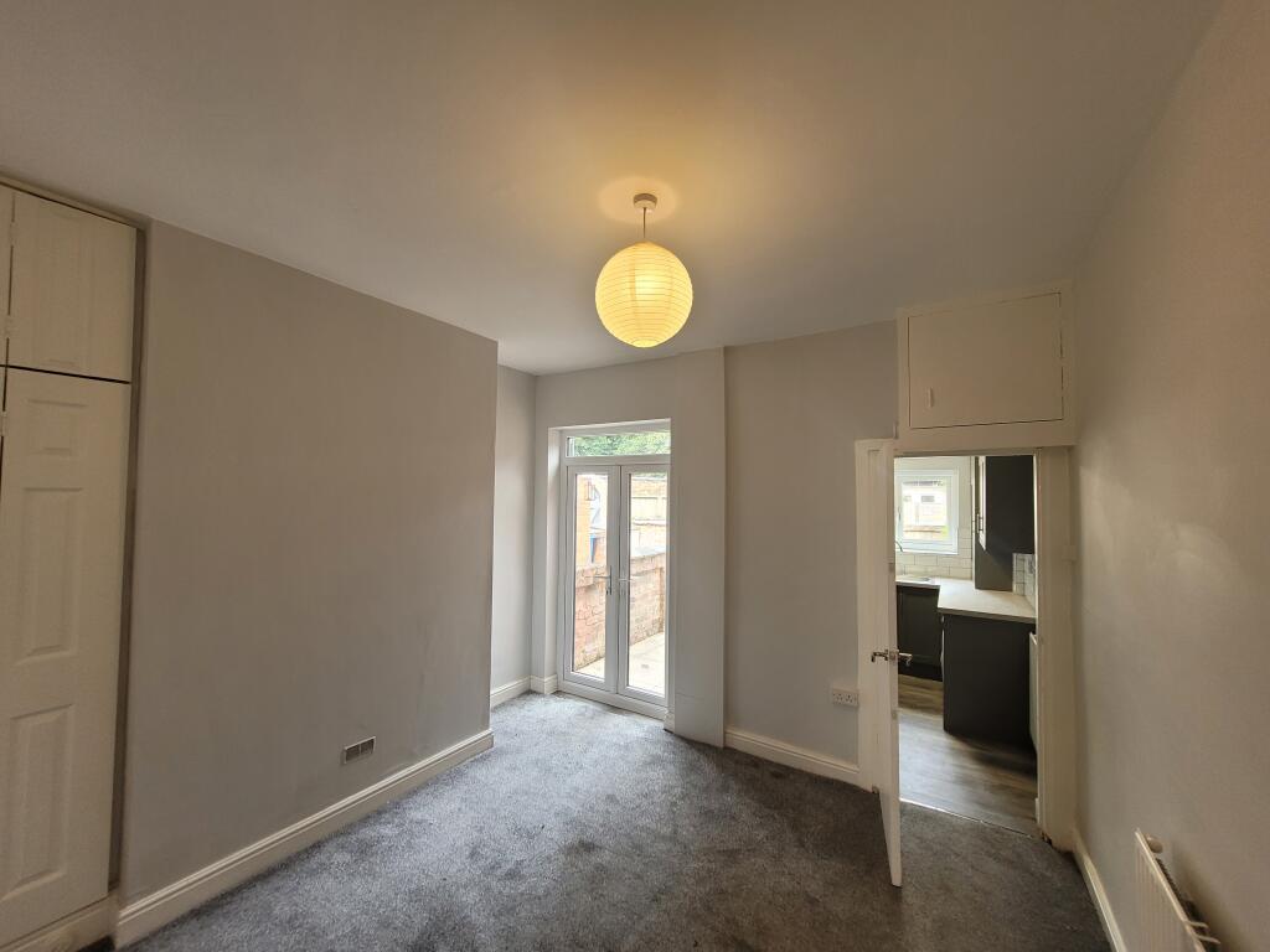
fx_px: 477
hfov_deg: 106.2
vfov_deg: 89.9
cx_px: 635
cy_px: 476
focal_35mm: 13
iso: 80
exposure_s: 1/50
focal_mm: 1.74
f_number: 2.2
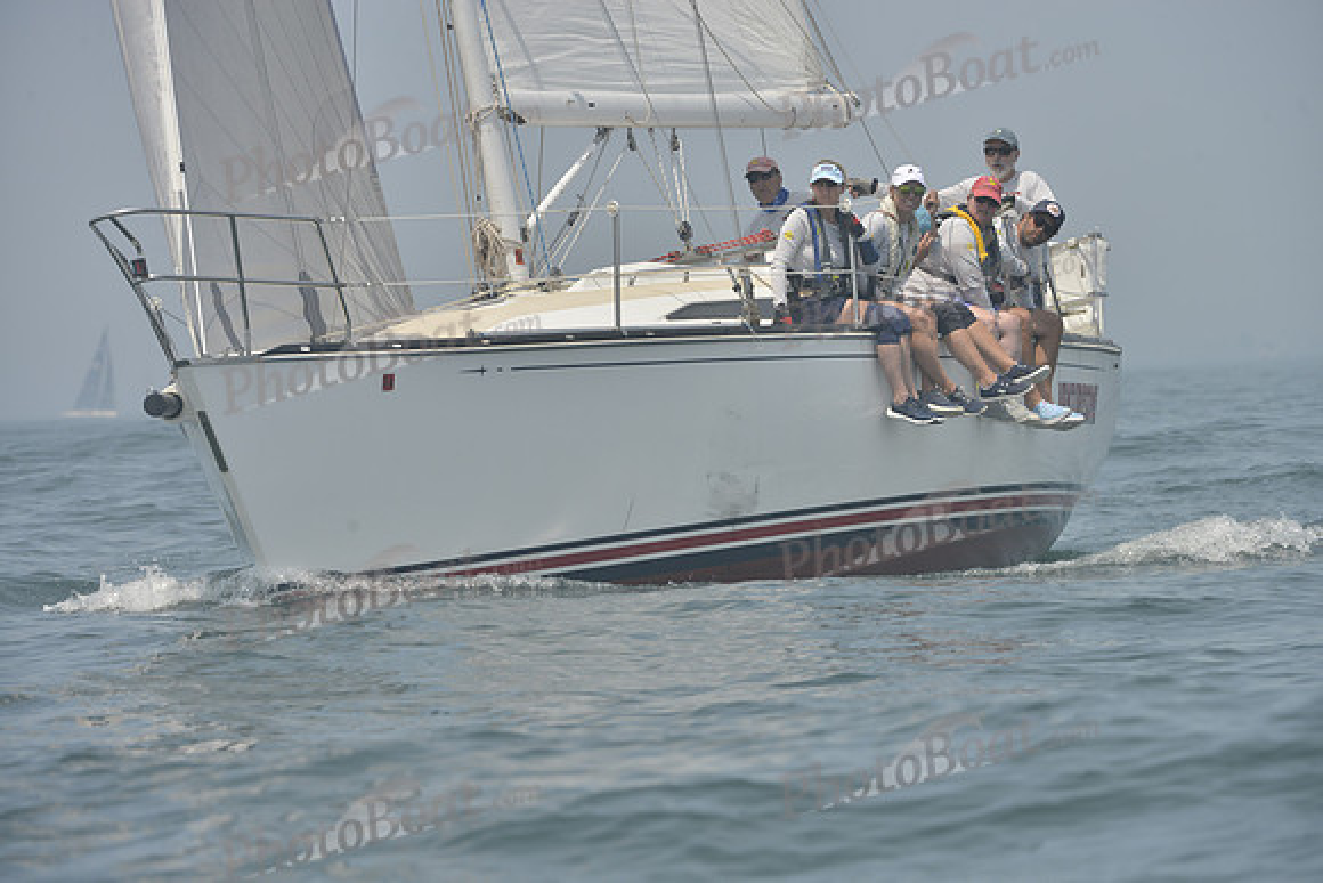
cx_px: 662
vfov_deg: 5.1
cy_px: 442
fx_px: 9924
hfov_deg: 7.6
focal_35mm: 270
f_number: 9
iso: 280
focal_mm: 270
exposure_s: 1/1000
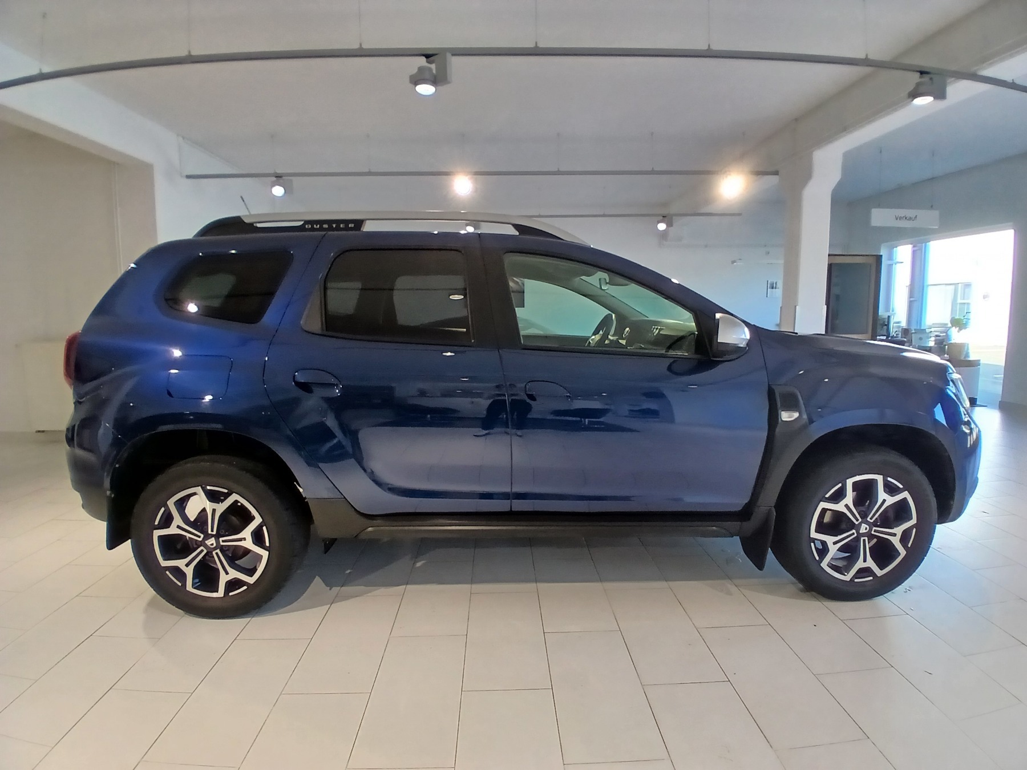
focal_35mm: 17
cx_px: 514
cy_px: 385
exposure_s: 1/50
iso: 64
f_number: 2.2
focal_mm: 1.4
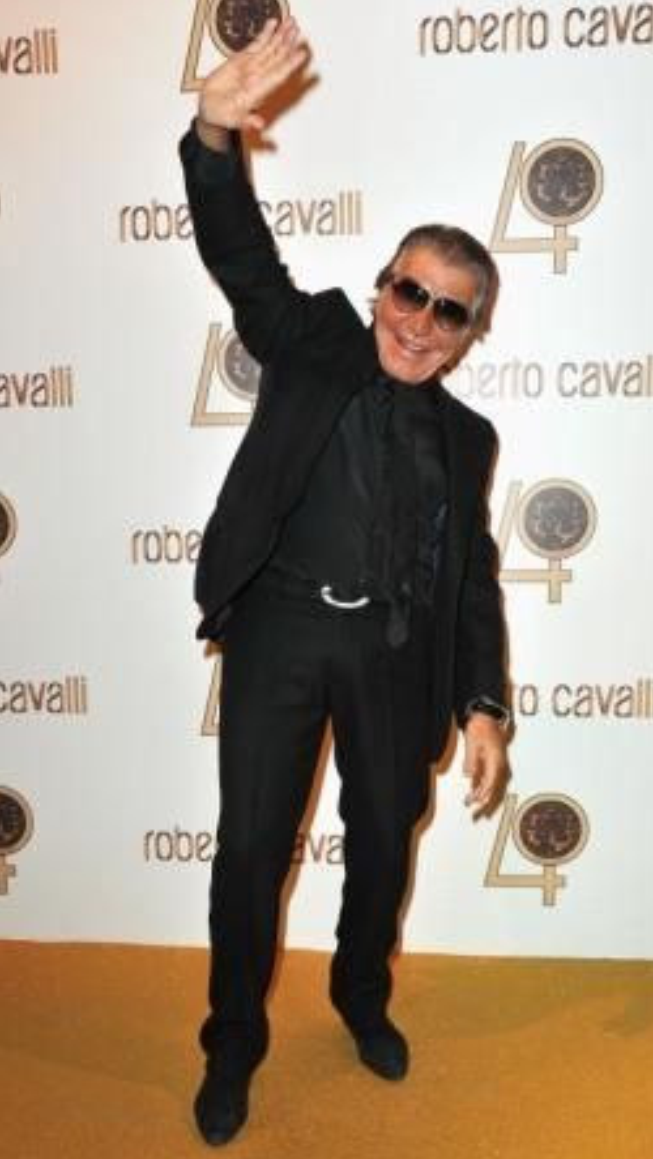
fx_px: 1138
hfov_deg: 32.0
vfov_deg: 54.0
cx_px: 346
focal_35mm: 37
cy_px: 580
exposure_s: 1/160
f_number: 6.3
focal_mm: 35
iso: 800
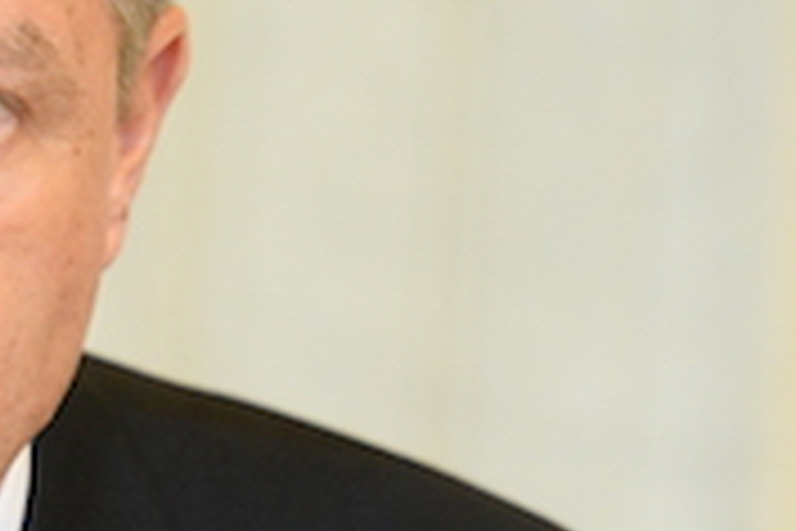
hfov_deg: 2.7
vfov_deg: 1.8
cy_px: 644
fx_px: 16980
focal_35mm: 768
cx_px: -526
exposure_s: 1/160
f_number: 2.8
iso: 3200
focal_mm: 170
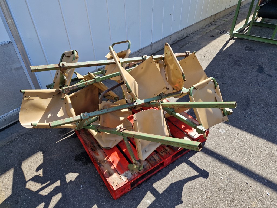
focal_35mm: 23
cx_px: 138
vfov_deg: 58.9
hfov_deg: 73.9
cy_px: 104
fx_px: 184
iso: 50
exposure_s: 1/458
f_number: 1.8
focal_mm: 5.4
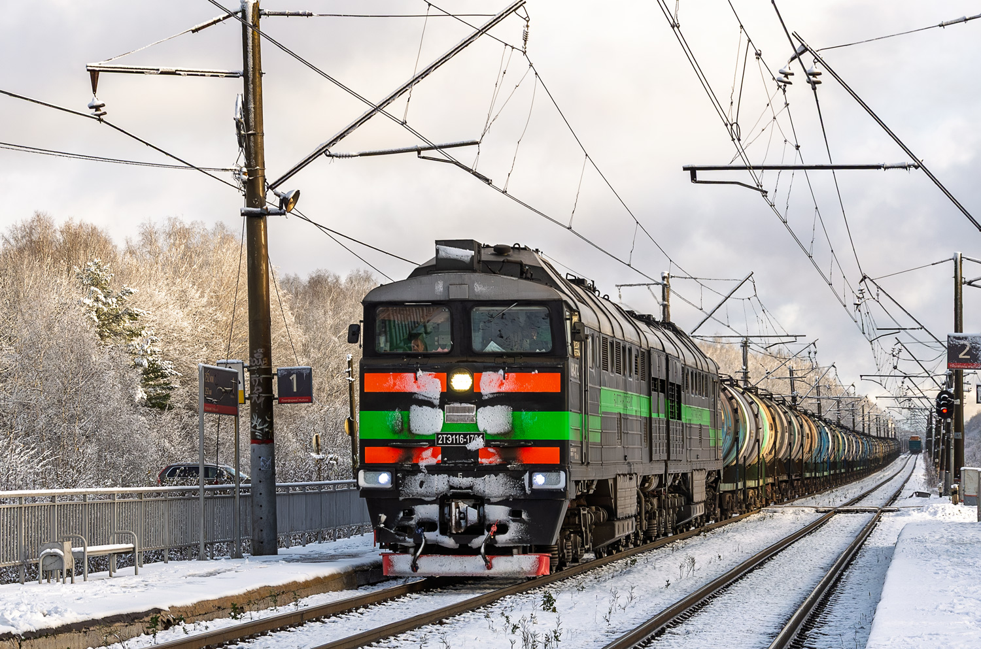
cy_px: 324
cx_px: 490
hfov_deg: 26.0
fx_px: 2121
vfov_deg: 17.4
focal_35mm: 78
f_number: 8
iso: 200
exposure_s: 1/250
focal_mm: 52
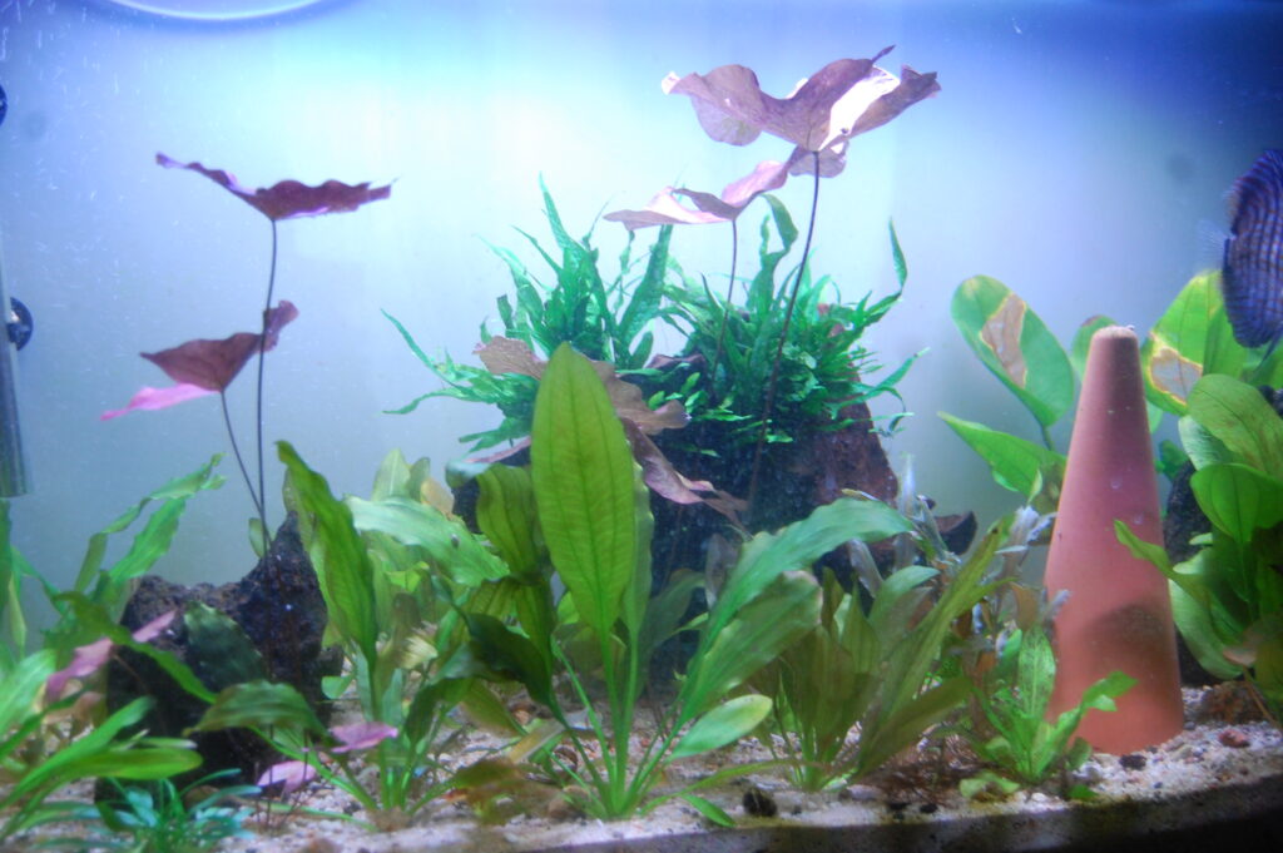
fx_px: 1282
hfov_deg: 53.2
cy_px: 426
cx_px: 642
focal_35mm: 36
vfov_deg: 36.8
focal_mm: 24
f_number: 4
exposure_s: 1/15
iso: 800
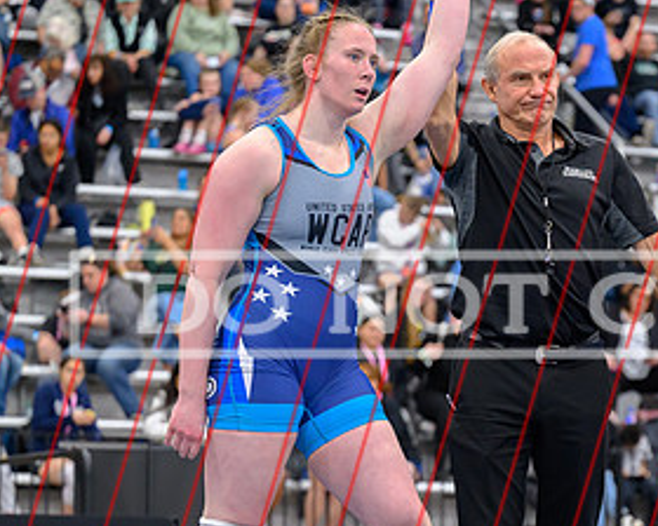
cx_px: 584
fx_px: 3447
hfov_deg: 10.8
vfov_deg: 8.7
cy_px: 357
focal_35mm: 177
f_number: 2.8
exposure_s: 1/800
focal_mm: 81
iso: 2200
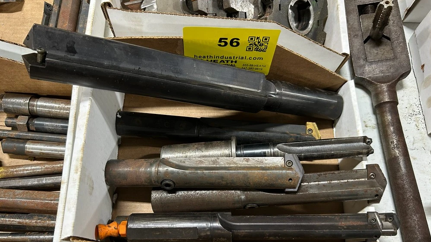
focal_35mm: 29
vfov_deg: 39.9
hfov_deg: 66.1
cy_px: 154
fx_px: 331
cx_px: 214
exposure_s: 1/60
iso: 125
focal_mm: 5.7
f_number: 1.5
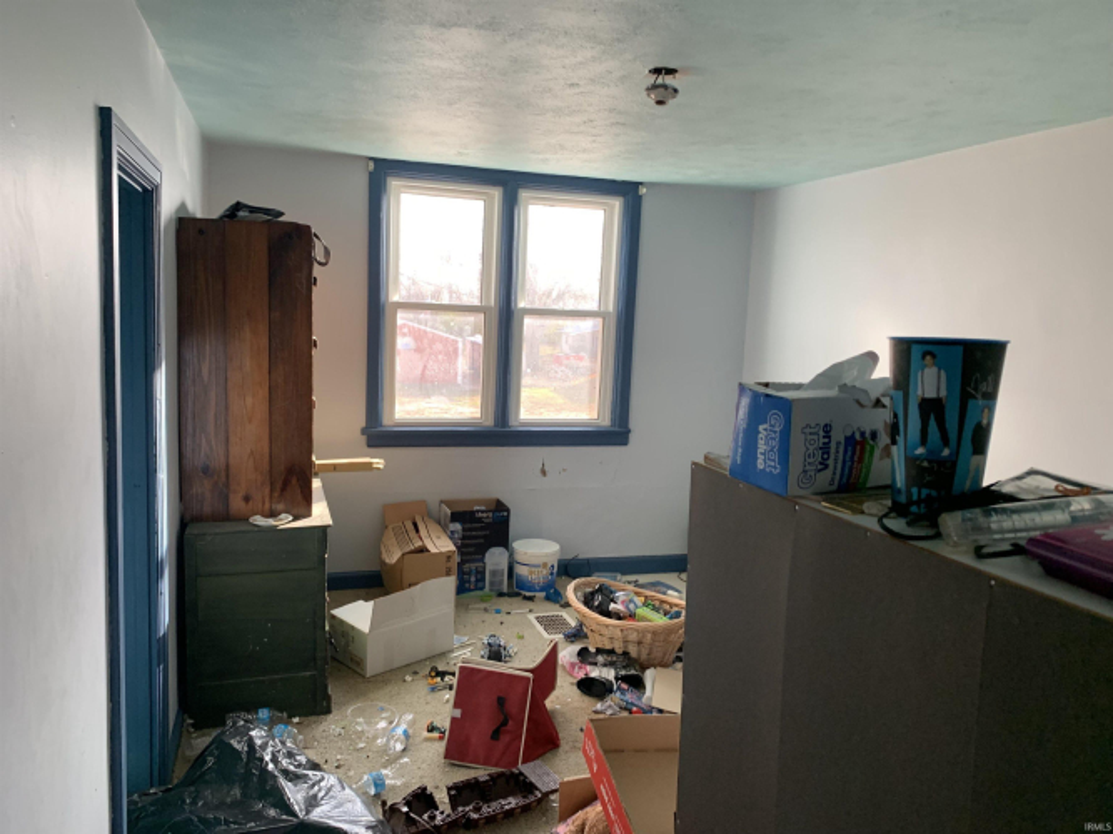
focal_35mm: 26
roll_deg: -5.3
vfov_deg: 53.0
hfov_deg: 67.3
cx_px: 556
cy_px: 417
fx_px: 836
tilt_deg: -4.5
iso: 100
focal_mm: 4.25
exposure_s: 1/120
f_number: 1.8
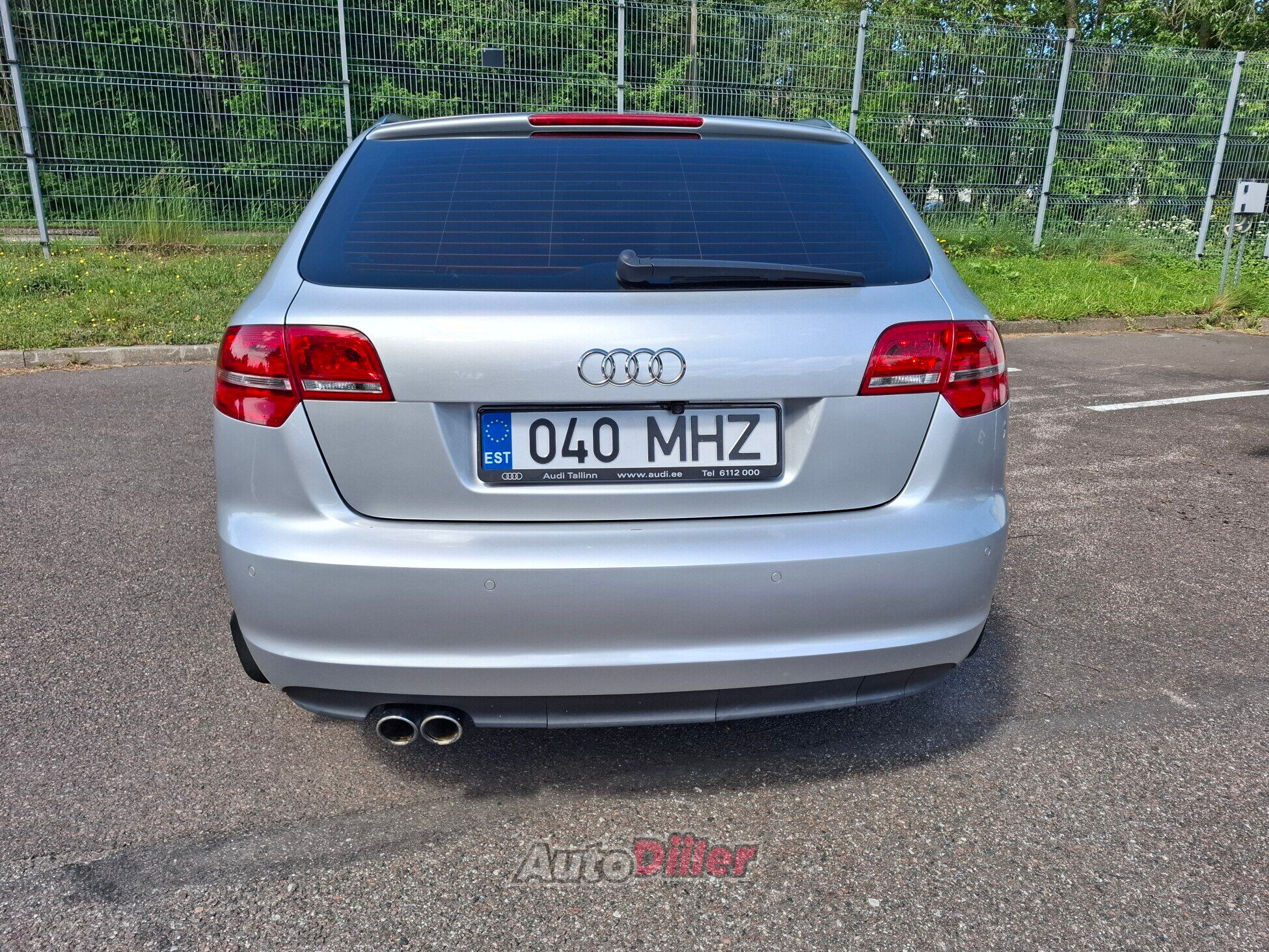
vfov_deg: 58.9
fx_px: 843
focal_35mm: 23
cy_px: 476
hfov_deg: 73.9
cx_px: 634
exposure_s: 1/830
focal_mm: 5.54
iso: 50
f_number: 1.8
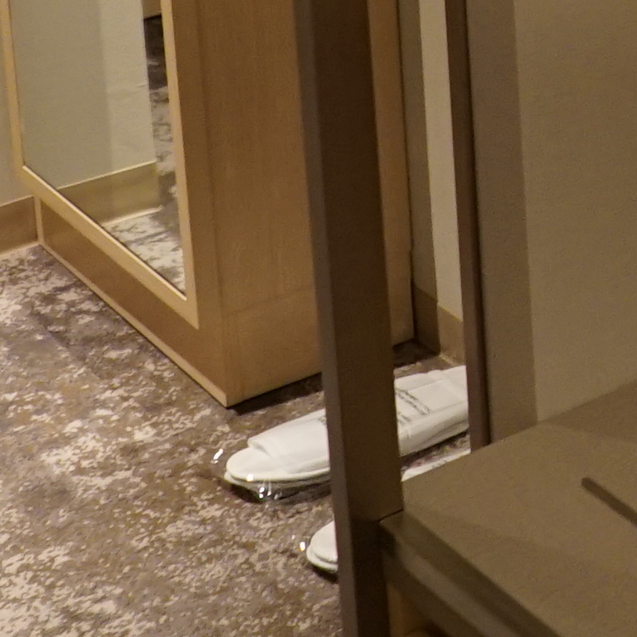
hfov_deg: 12.2
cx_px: 1122
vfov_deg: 12.2
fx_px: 2748
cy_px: -496
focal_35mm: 132
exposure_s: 1/60
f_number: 5.6
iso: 4000
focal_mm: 28
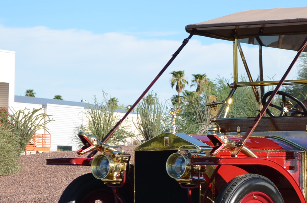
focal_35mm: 167
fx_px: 1421
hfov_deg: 12.2
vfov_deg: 8.2
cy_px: 154
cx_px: 288
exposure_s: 1/200
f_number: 7.1
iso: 100
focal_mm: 55
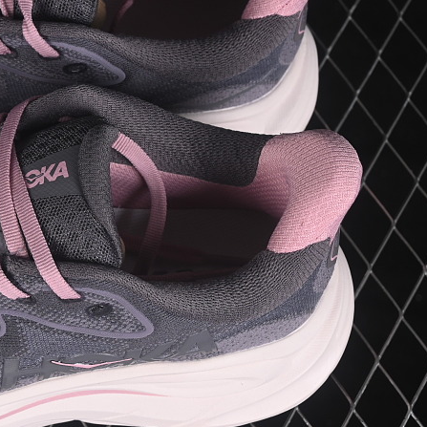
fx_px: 2149
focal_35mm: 154
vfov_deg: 11.3
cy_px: 191
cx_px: -24
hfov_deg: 11.2
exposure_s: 1/80
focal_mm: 50
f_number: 7.1
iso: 160
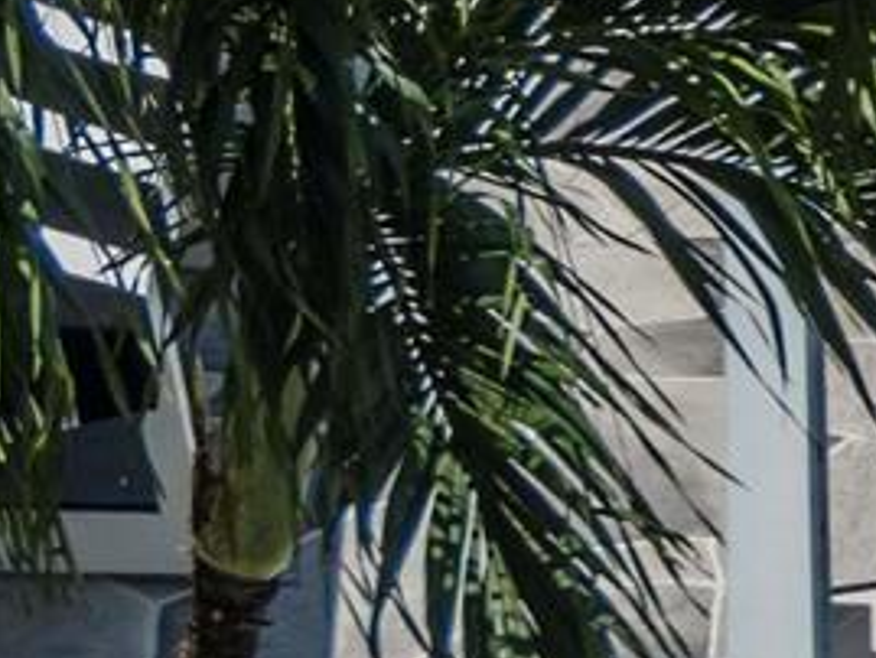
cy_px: 925
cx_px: 2638
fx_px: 4200
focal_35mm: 166
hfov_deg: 9.4
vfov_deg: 8.8
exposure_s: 1/640
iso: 100
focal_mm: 19
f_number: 5
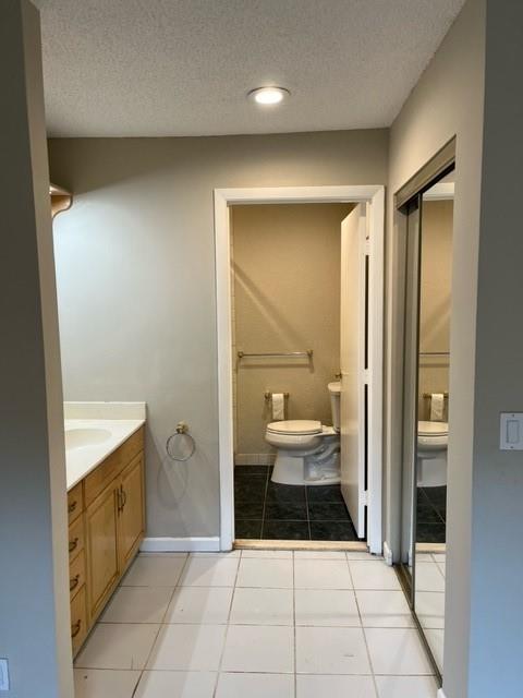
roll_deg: +1.5
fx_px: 524
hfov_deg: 53.1
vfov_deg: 67.3
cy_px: 349
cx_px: 262
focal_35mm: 26
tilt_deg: -5.9
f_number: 1.6
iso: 125
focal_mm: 5.1
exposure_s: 1/120
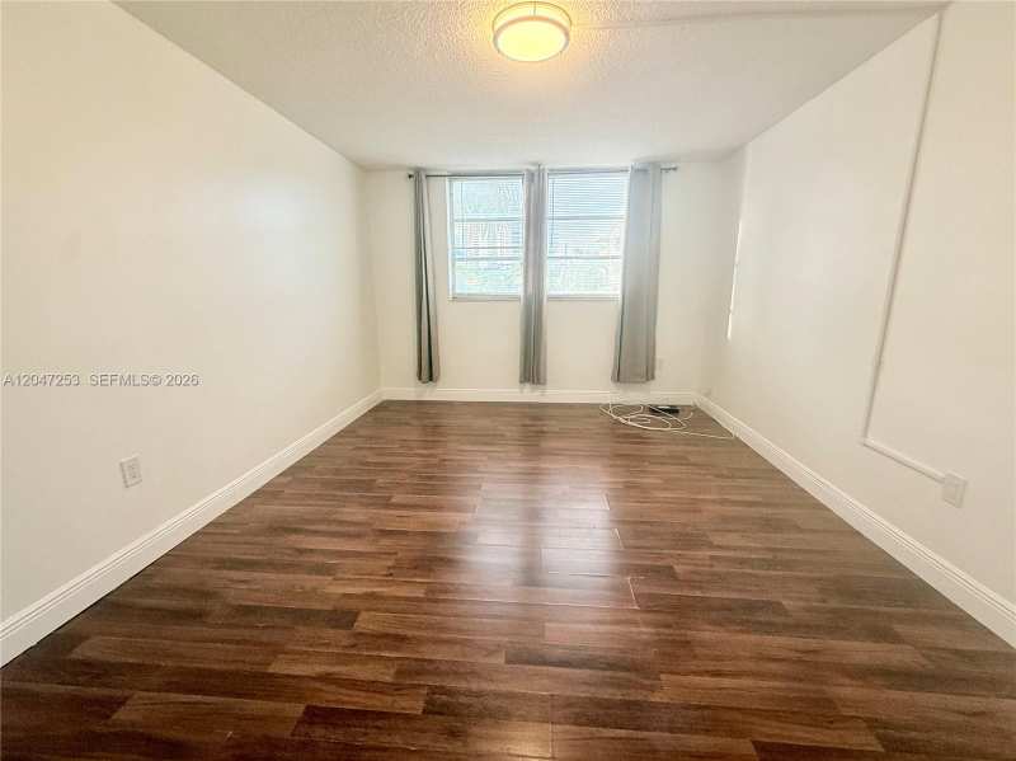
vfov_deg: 85.6
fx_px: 411
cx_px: 508
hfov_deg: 102.1
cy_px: 380
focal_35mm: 14
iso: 160
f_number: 2.2
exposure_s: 1/120
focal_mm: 2.22
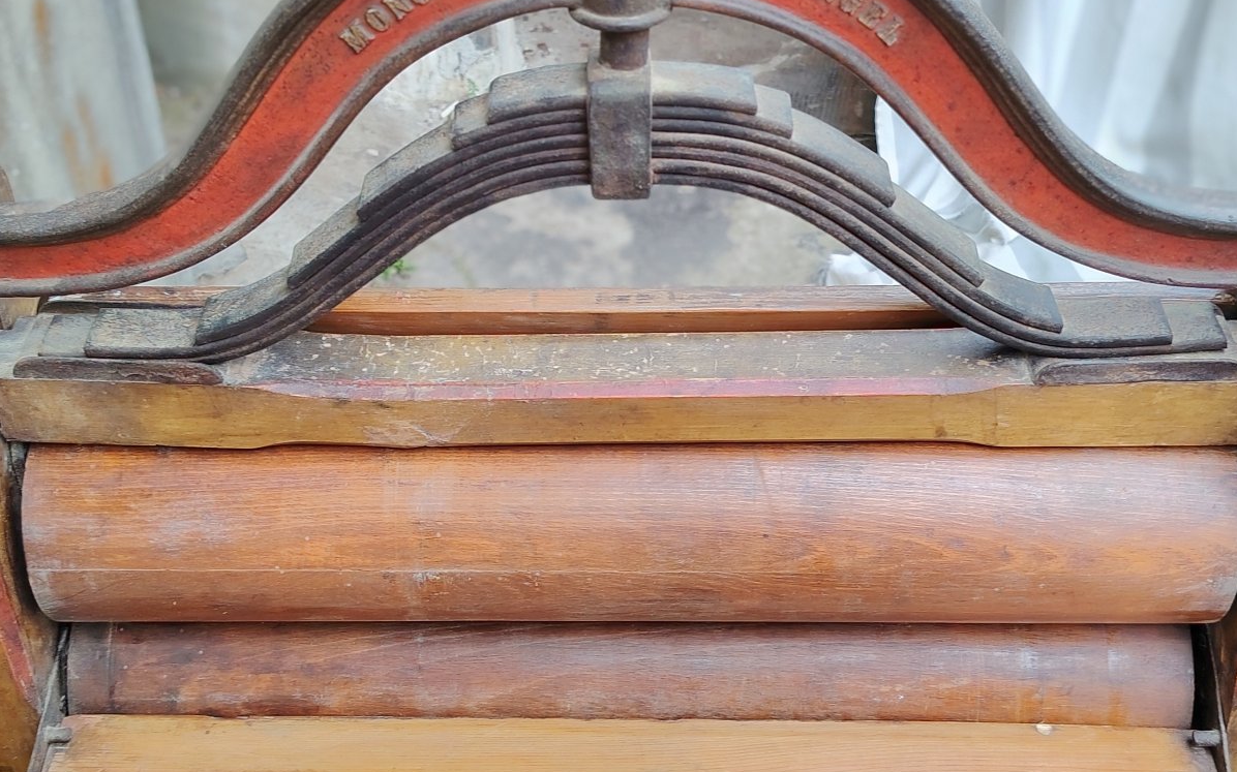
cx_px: 620
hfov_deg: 40.3
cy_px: 457
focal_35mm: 50
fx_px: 1685
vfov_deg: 25.8
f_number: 4
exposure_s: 1/74
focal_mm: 5.25
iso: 100
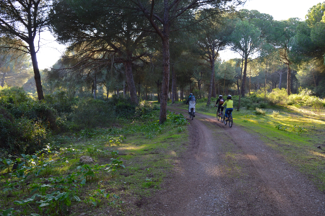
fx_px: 244
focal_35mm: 27
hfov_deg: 67.4
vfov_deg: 47.8
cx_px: 162
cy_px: 108
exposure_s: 1/125
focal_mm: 18
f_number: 5.6
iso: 320
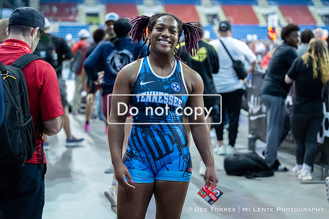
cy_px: 99
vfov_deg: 17.0
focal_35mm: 80
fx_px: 734
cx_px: 156
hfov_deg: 25.3
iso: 9000
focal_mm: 70
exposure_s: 1/800
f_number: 2.8
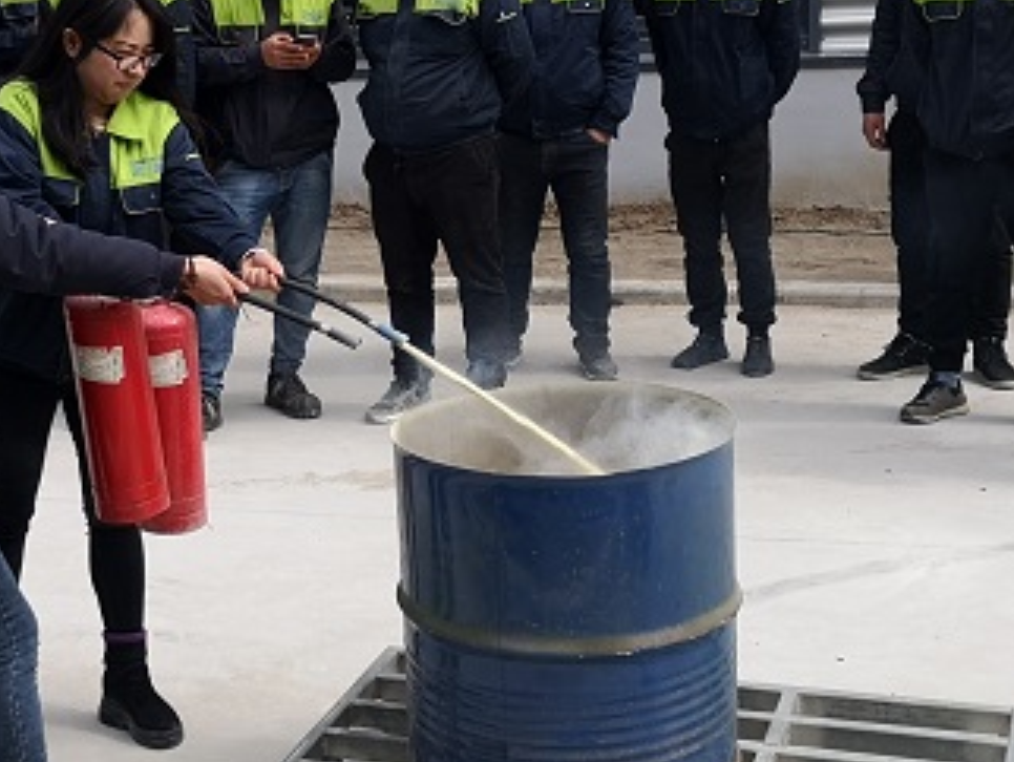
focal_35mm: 67
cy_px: 305
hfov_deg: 28.7
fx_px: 1964
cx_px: 331
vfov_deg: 21.9
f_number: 1.8
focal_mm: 3.95
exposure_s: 1/2146
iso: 50
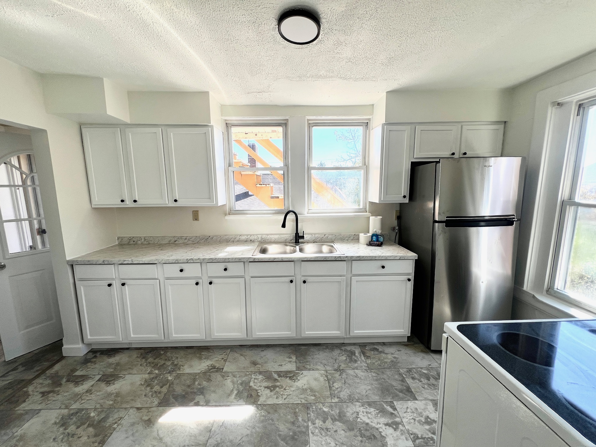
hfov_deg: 106.2
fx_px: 224
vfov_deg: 89.9
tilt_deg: -8.4
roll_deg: +0.5
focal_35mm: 13
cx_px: 298
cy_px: 224
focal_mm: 1.57
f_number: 1.8
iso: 32
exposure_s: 1/316
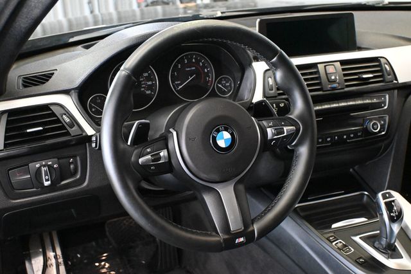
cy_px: 137
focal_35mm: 40
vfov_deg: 33.6
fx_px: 454
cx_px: 206
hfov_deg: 48.7
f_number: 4.5
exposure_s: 1/60
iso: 10000
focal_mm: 26.5
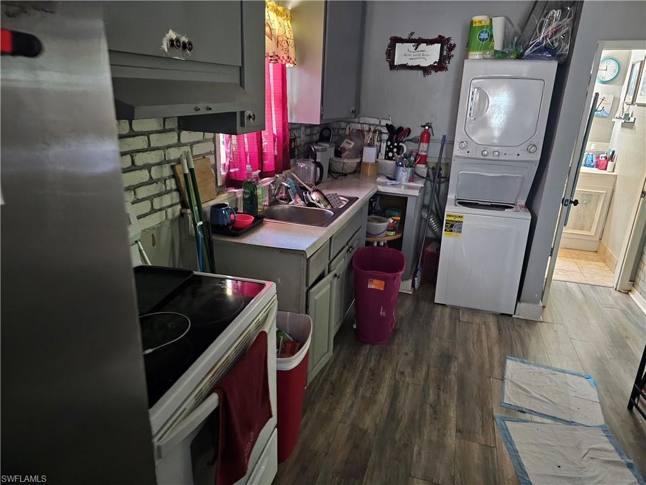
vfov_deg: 58.9
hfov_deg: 73.9
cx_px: 323
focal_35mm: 23
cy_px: 242
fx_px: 429
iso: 1000
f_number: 1.7
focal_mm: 6.3
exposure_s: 1/24
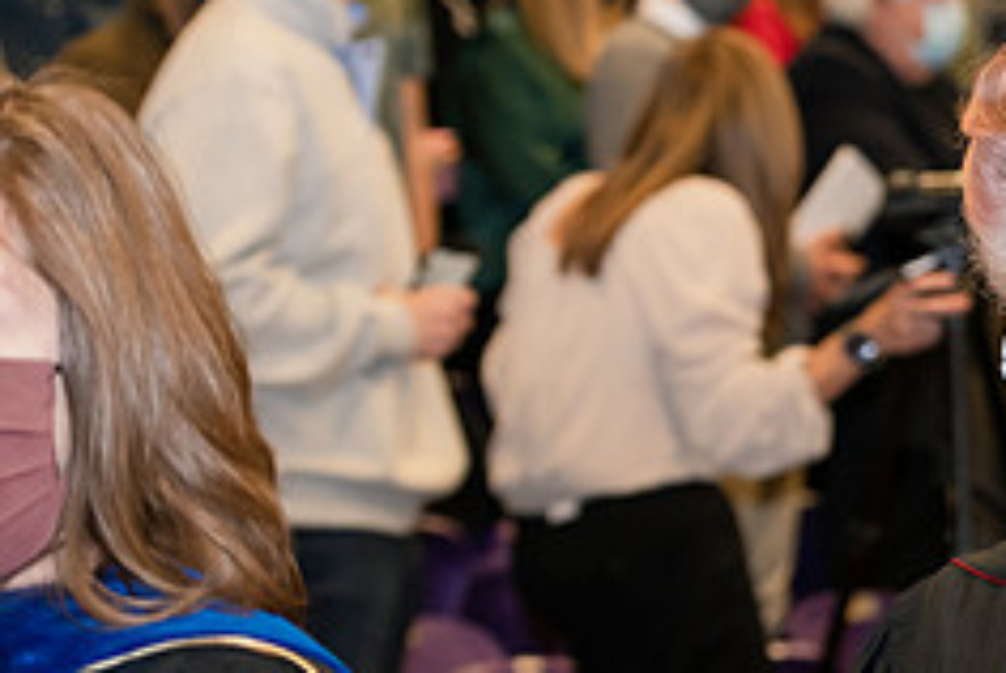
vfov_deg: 7.5
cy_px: 522
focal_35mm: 184
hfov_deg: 11.0
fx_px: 5148
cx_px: 1168
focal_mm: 75
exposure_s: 1/200
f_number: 4
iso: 1600
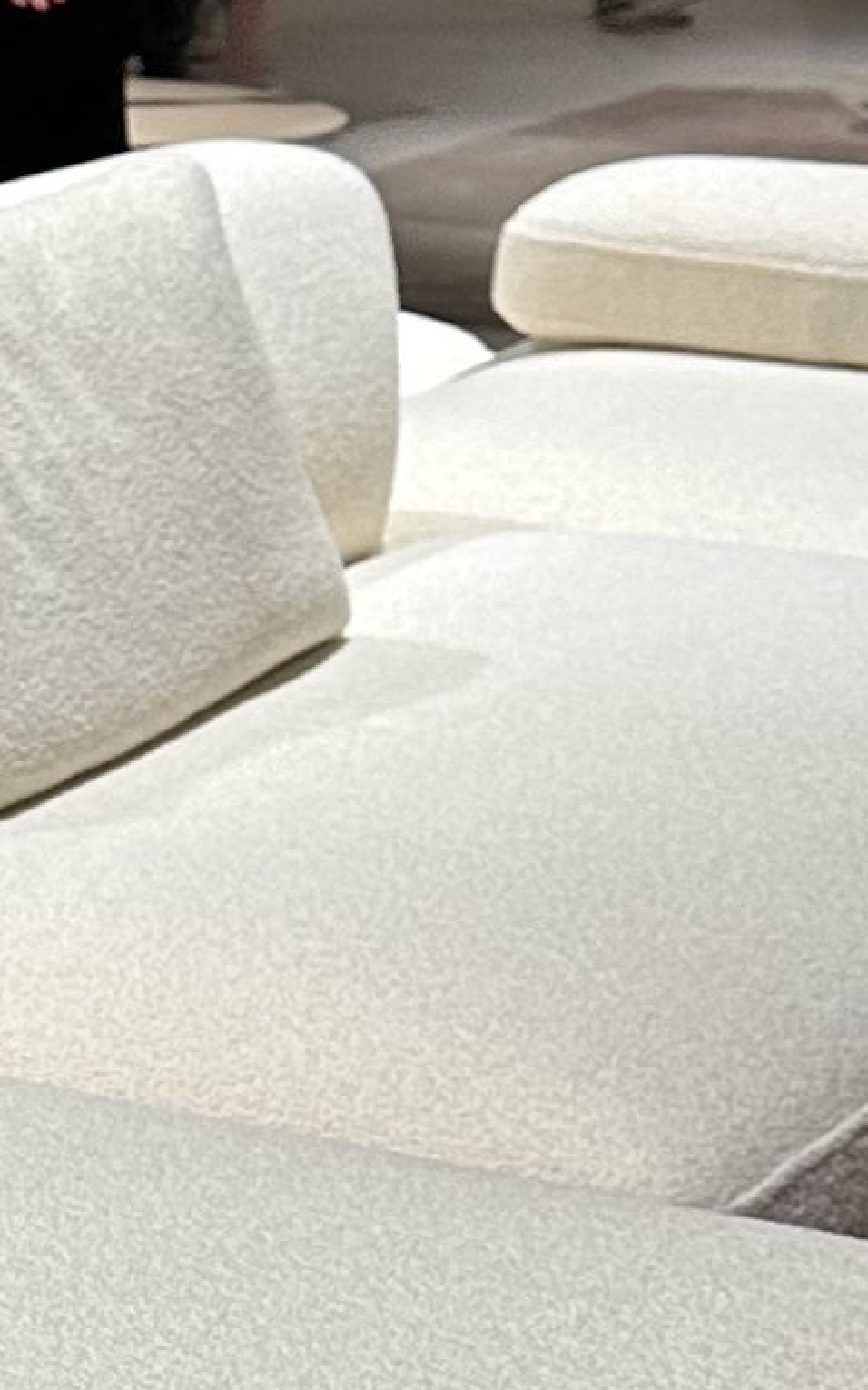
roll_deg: +0.5
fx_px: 5073
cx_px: -697
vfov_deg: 15.5
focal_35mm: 134
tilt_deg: -17.3
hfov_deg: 9.3
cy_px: 1038
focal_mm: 6.86
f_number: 1.78
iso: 125
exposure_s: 1/111
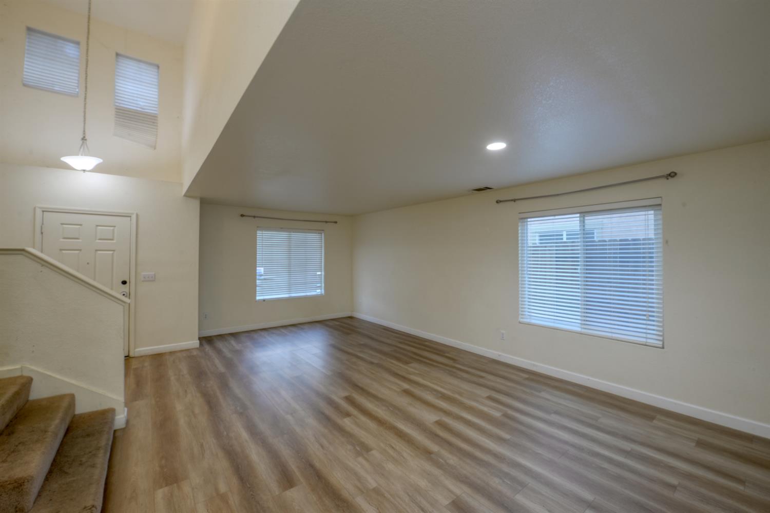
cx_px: 385
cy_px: 256
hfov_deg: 104.3
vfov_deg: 81.2
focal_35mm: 14
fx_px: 299
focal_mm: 14
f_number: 10
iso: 400
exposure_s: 1/5
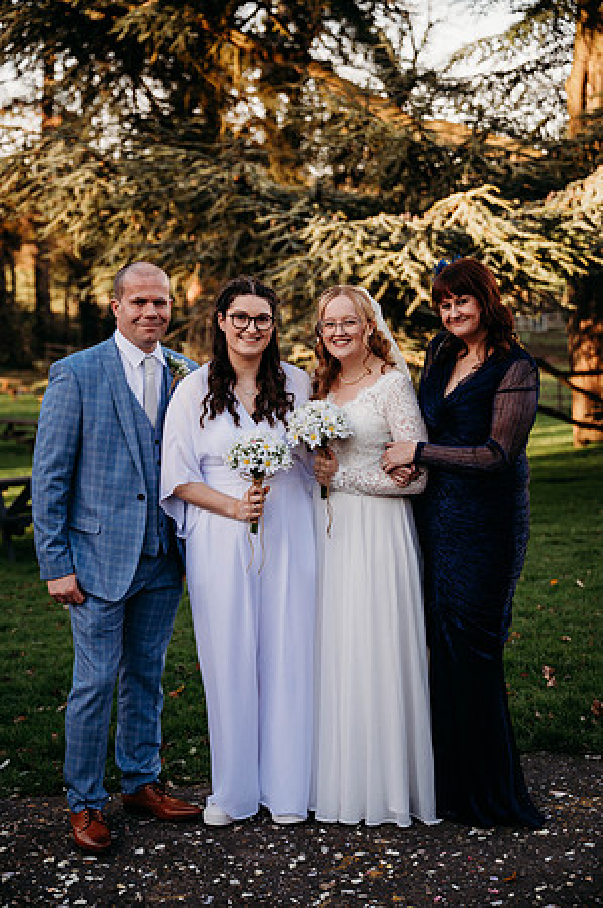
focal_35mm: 56
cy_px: 454
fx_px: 1410
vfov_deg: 35.7
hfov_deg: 24.1
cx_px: 302
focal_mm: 56
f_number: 2.8
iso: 100
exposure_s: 1/500
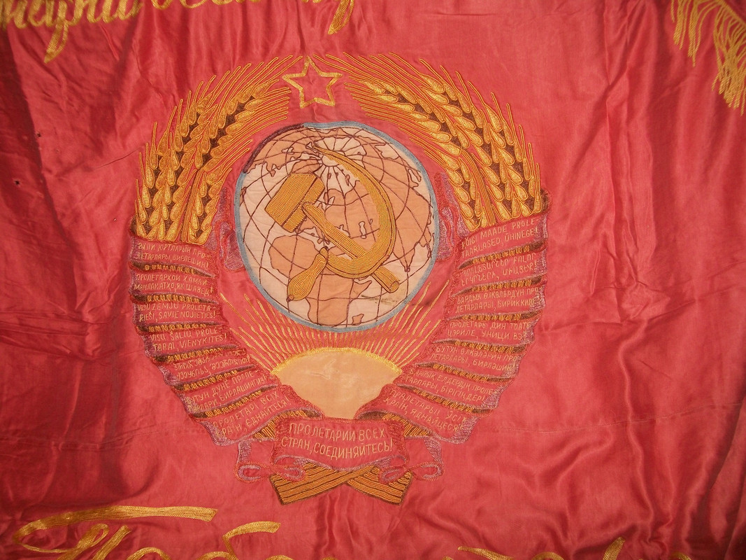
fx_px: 776
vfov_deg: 39.6
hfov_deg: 51.4
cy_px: 280
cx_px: 373
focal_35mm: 36
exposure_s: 1/60
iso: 80
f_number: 2.7
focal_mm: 6
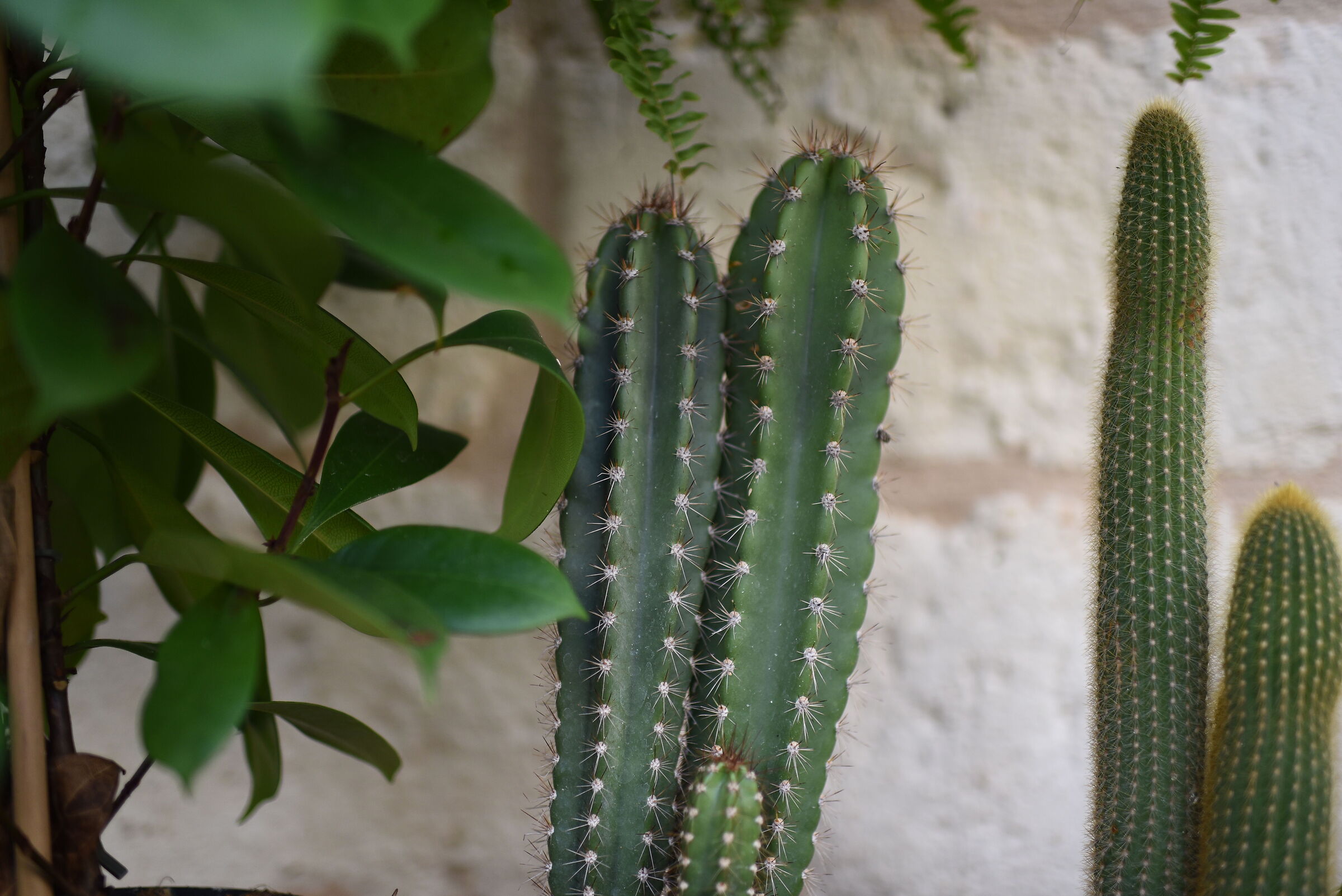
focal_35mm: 35
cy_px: 448
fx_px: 1305
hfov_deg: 54.4
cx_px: 671
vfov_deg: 37.9
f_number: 1.4
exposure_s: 1/4000
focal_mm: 35
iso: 500
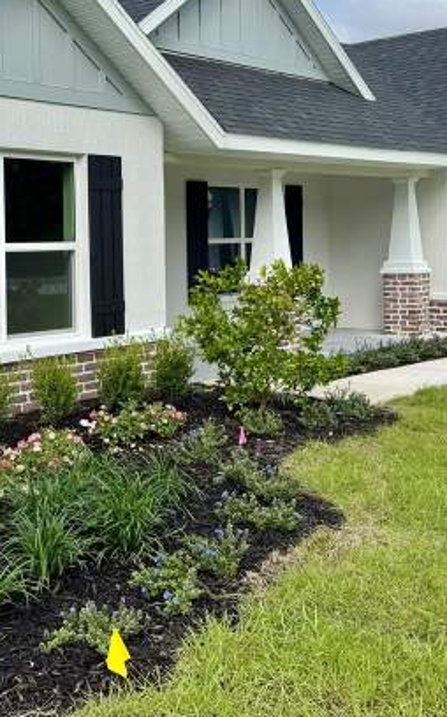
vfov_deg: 40.0
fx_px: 976
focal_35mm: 50
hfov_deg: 25.4
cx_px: 97
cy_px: 259
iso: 80
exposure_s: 1/4608
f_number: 1.78
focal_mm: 6.76
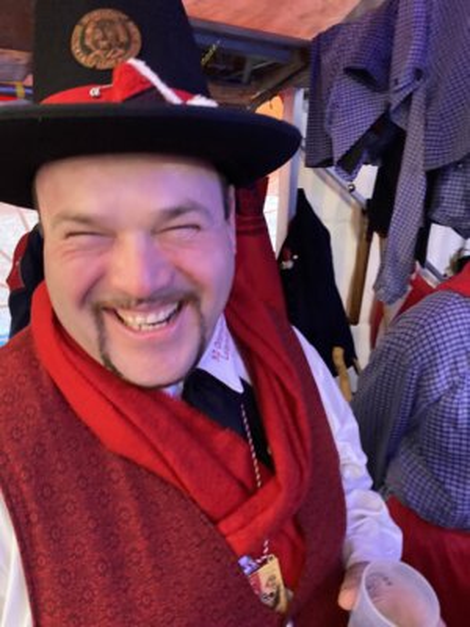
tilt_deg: -14.5
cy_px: 314
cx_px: 235
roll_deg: -0.9
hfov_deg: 53.1
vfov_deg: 67.3
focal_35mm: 26
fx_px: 471
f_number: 1.8
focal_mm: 4.25
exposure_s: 1/33
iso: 500
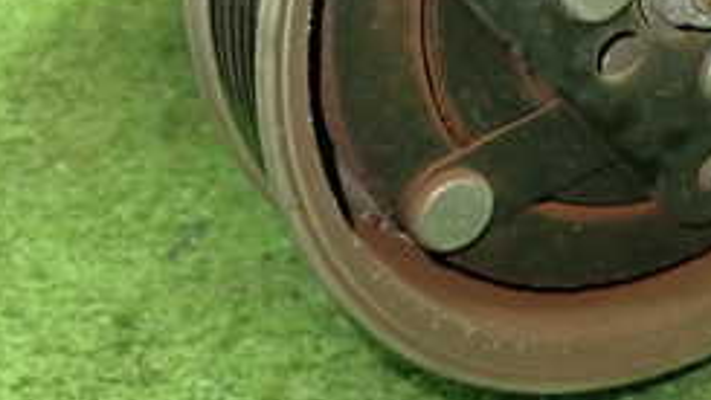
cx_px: 621
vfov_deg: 14.5
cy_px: -107
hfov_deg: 25.8
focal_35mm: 80
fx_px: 1509
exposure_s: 1/30
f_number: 2.3
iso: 500
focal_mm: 5.4
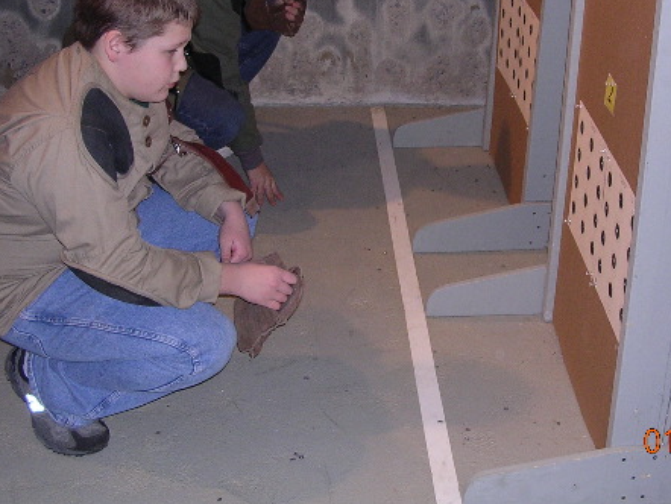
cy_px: 153
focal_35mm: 55
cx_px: 386
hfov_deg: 34.9
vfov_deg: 26.4
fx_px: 1067
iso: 161
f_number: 2.8
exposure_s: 1/60.1
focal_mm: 5.8
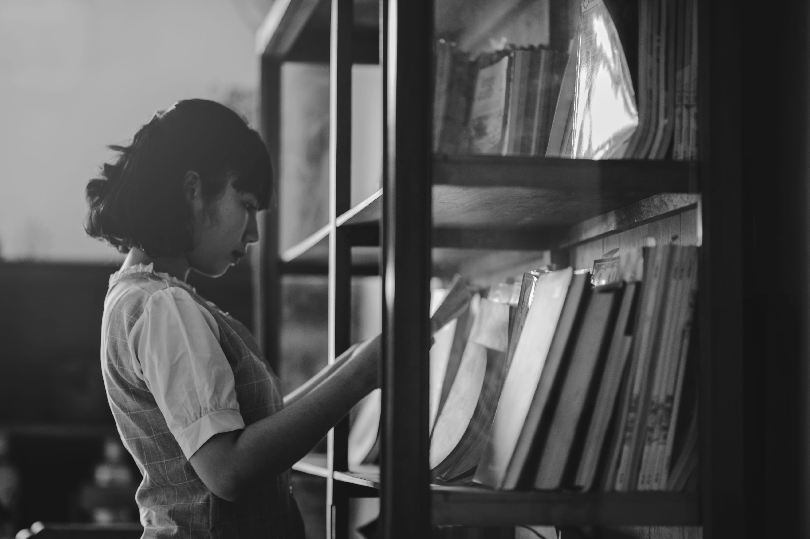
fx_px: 1911
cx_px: 405
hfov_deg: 23.9
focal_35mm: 85
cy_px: 270
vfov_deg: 16.1
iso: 250
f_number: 1.8
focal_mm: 85
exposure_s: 1/30
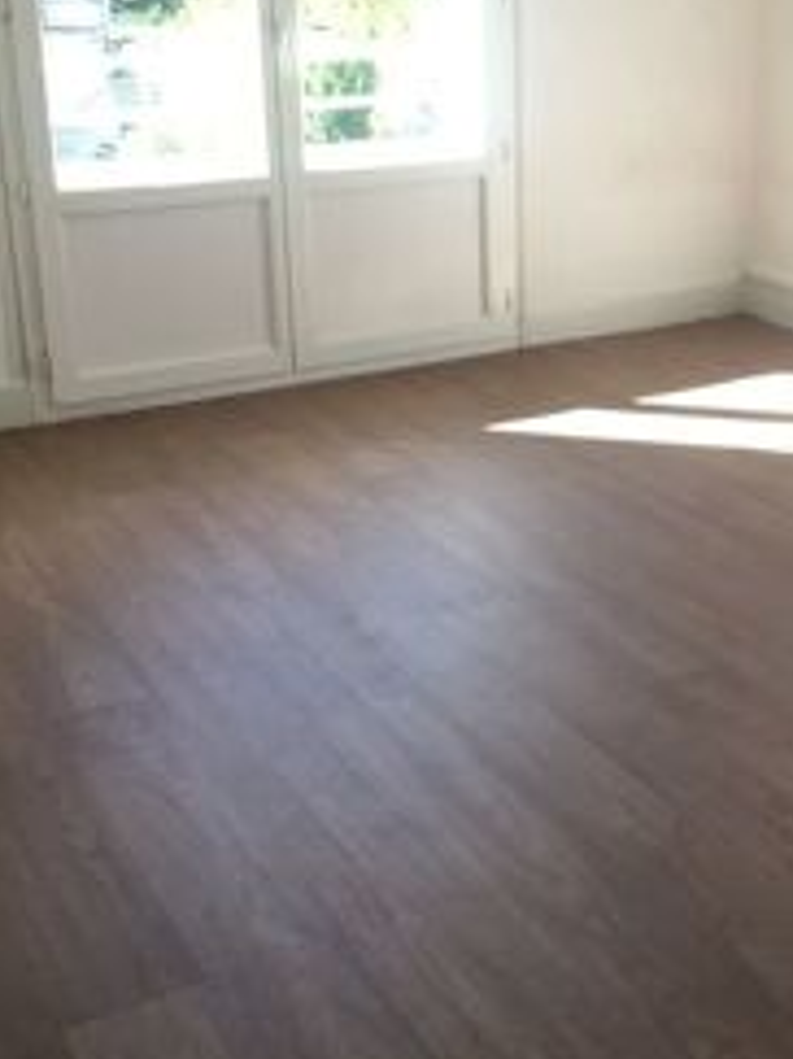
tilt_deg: -16.2
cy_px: 416
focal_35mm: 51
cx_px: 549
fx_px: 1559
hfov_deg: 28.3
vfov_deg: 37.3
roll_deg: -0.2
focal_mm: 4.15
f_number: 2.2
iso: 40
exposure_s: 1/100
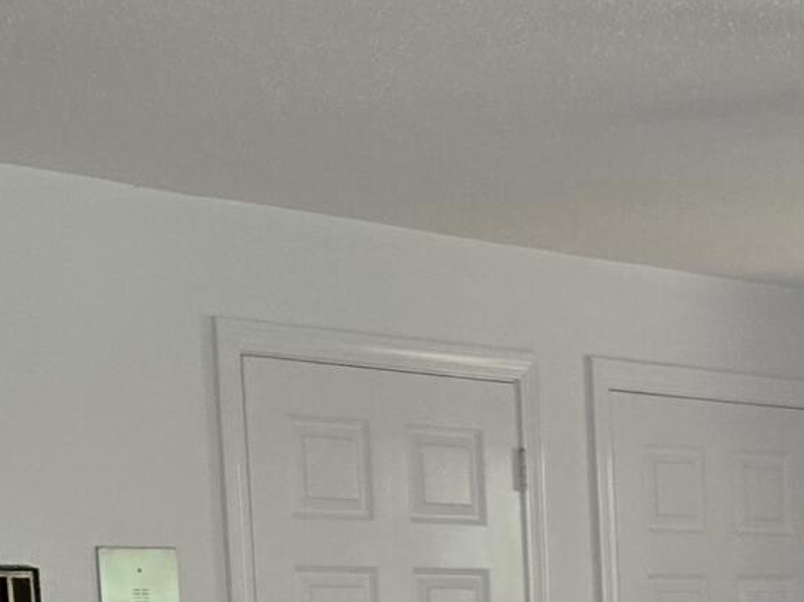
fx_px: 2832
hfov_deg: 14.6
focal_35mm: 122
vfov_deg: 11.4
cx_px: 1341
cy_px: 1005
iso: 160
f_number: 1.8
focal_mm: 5.4
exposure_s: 1/120
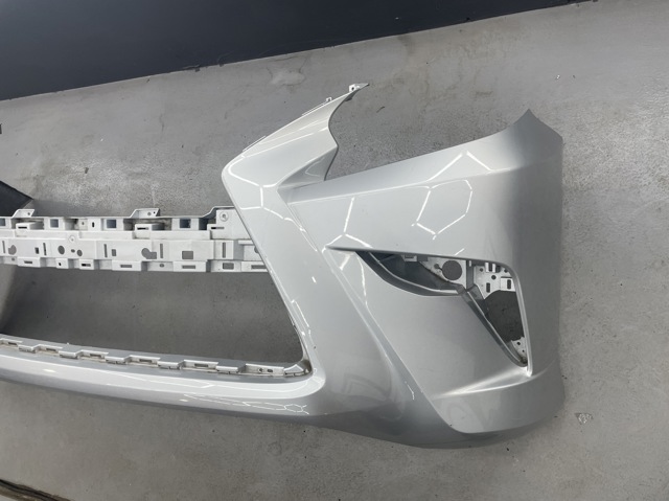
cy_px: 250
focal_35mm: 26
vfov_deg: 53.0
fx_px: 502
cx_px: 334
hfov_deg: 67.3
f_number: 1.6
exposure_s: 1/100
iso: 40
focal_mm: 4.2
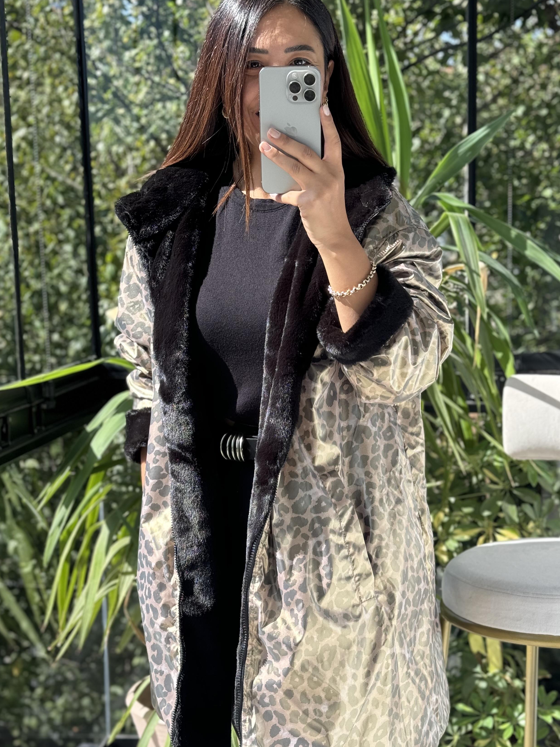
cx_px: 318
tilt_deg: -19.7
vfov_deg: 32.7
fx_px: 1273
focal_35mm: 59
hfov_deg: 24.8
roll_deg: +0.1
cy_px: 394
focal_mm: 6.76
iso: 64
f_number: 1.78
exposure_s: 1/360
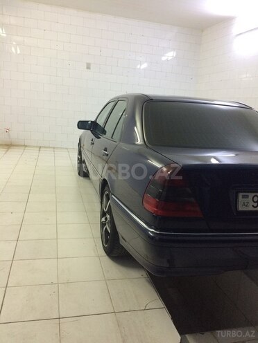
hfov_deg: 48.2
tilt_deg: -15.5
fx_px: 288
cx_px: 129
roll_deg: -4.2
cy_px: 172
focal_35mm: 29
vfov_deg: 61.7
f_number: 2.2
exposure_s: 1/33
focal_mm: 4.15
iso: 200
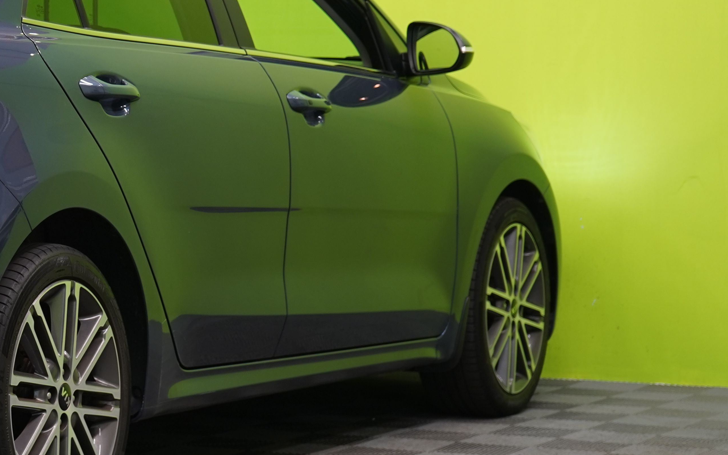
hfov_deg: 14.3
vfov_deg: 9.2
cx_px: -69
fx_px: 2837
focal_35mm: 143
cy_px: 140
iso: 400
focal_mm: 60
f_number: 5
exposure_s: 1/25
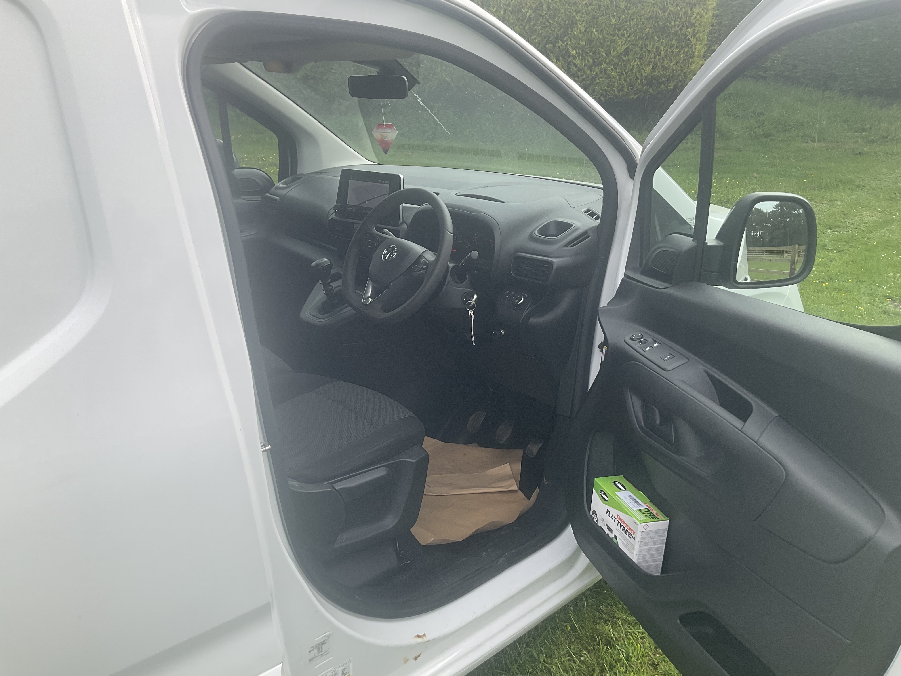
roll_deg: +1.2
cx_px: 450
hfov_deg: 61.7
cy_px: 338
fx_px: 755
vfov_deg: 48.2
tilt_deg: -19.7
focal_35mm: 29
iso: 16
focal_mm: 3
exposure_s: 1/635
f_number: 1.8
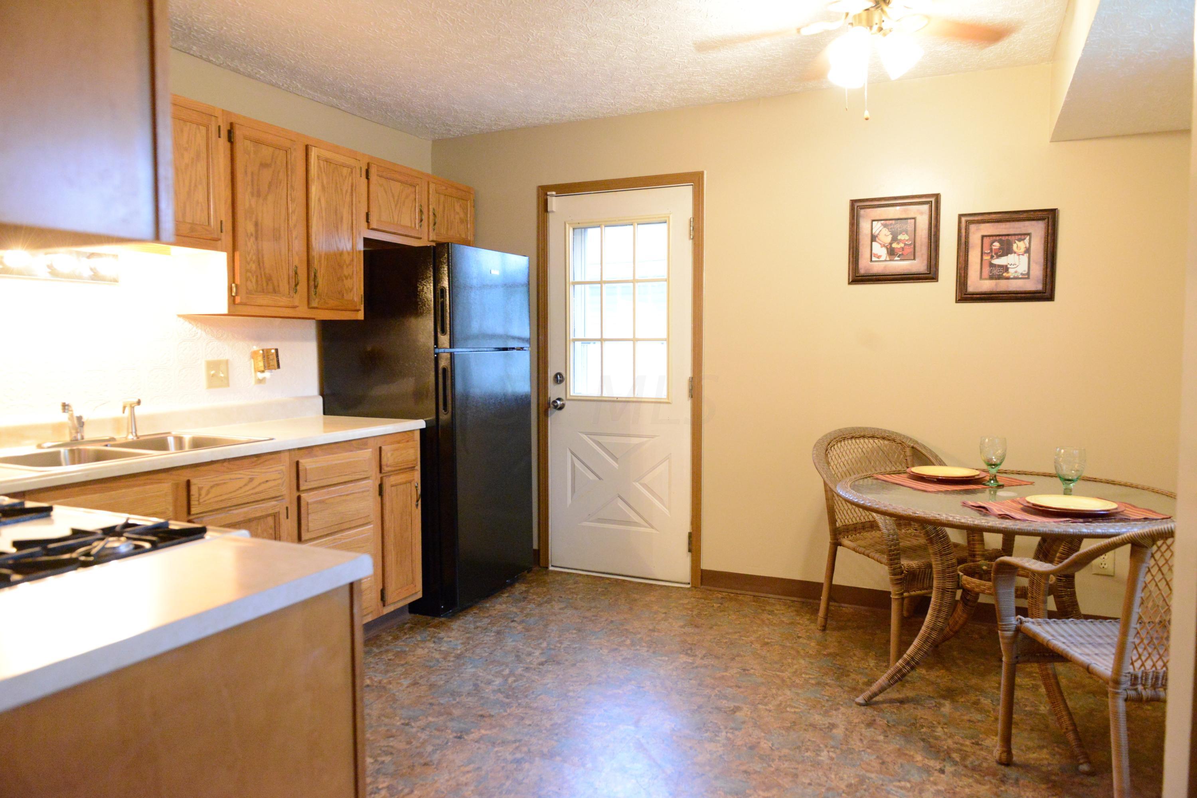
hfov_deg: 73.7
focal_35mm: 24
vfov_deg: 53.2
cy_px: 399
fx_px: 798
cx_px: 598
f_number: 4.5
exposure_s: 1/80
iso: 8000
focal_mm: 24
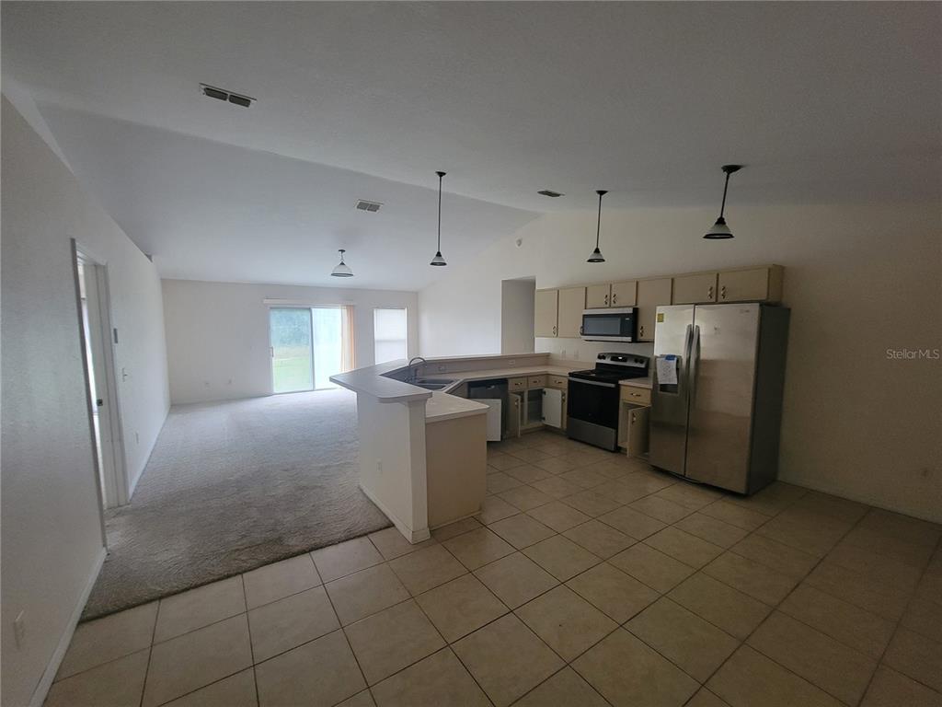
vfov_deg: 89.9
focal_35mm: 13
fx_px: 354
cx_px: 471
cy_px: 354
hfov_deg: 106.2
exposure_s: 1/30
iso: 400
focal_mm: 2.2
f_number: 2.2
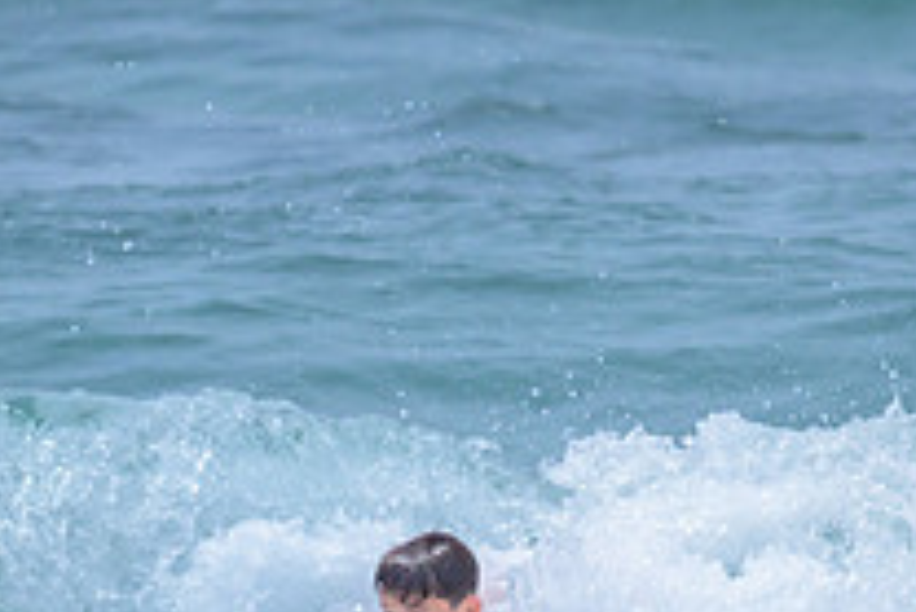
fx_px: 78217
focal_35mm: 3072
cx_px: 546
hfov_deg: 0.7
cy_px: 744
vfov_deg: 0.4
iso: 280
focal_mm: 800
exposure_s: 1/3200
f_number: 6.3
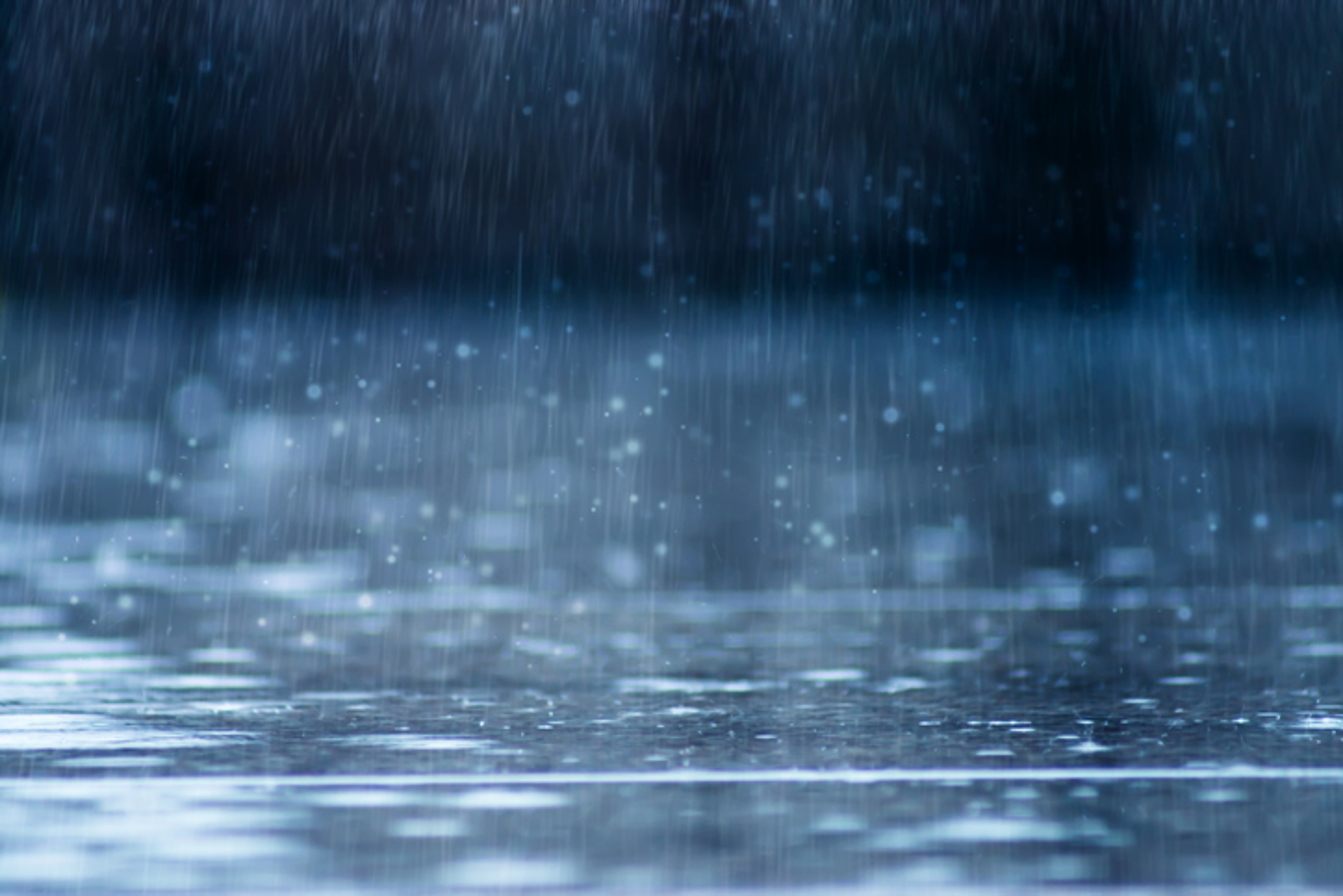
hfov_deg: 4.6
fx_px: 16790
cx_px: 672
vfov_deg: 3.1
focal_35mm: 450
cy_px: 448
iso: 100
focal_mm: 300
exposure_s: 1/100
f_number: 5.6
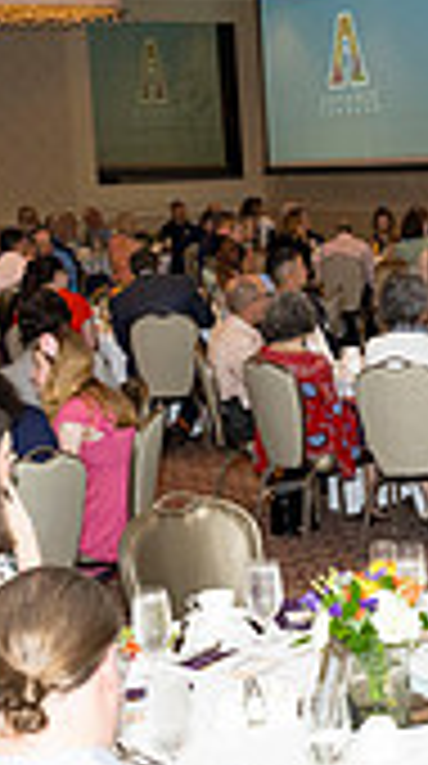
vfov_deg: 24.8
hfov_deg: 13.3
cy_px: 376
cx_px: 626
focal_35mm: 86
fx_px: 1744
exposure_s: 1/200
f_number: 5.6
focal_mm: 24
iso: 2000
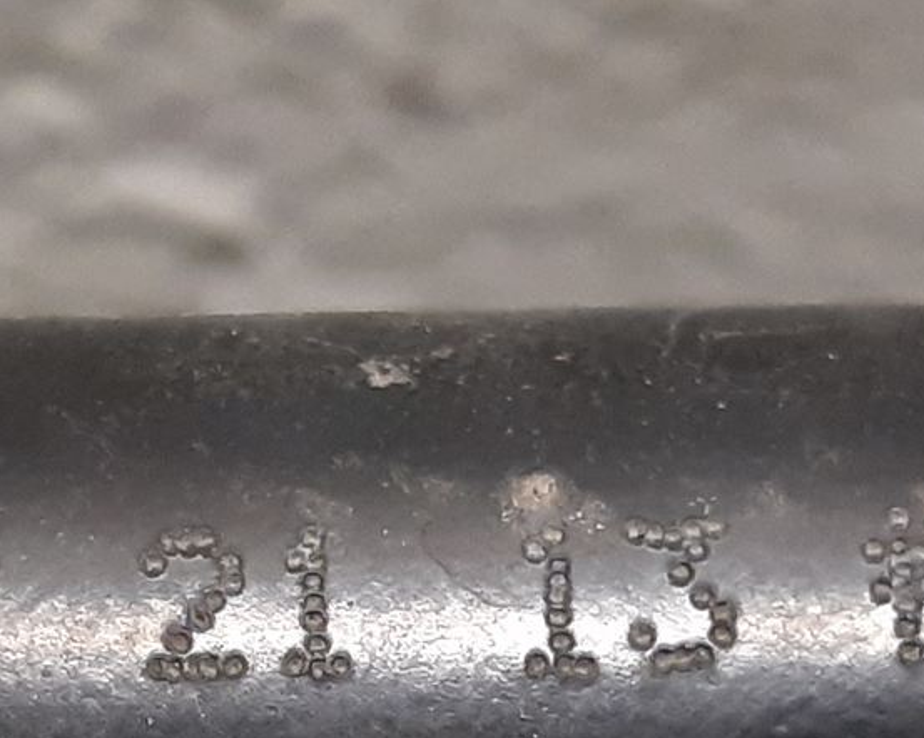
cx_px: 334
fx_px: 2570
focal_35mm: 94
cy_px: 773
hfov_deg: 20.3
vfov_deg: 16.0
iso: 250
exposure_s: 1/33
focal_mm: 3.93
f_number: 1.7
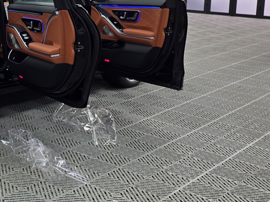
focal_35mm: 63
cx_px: -87
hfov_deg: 26.0
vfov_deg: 22.8
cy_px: 28
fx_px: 491
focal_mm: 6.25
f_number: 1.7
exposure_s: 1/120
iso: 40
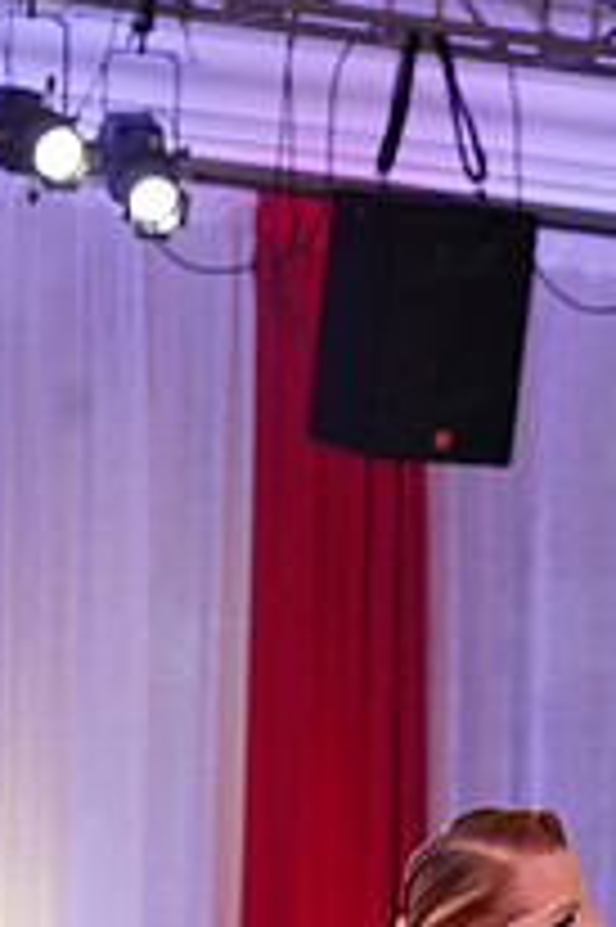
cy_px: 1224
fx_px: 7610
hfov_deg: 4.6
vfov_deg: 6.9
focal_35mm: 296
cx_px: 659
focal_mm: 105
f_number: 5
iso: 1250
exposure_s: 1/125
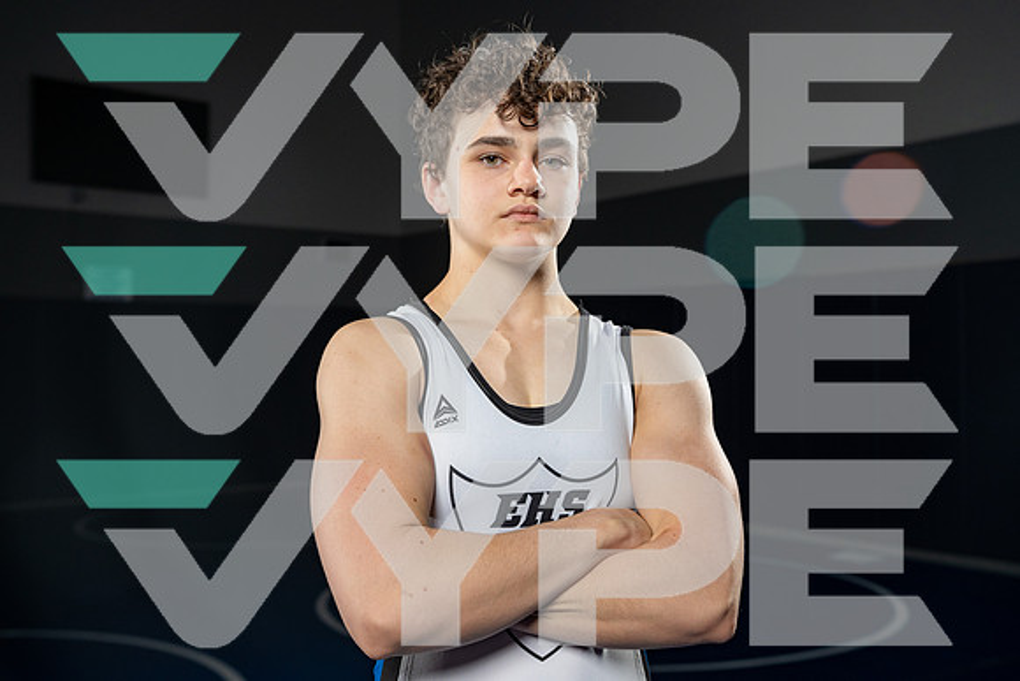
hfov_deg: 47.4
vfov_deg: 32.6
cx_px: 510
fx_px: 1162
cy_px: 340
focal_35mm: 41
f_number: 4.5
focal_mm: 41
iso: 800
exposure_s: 1/125
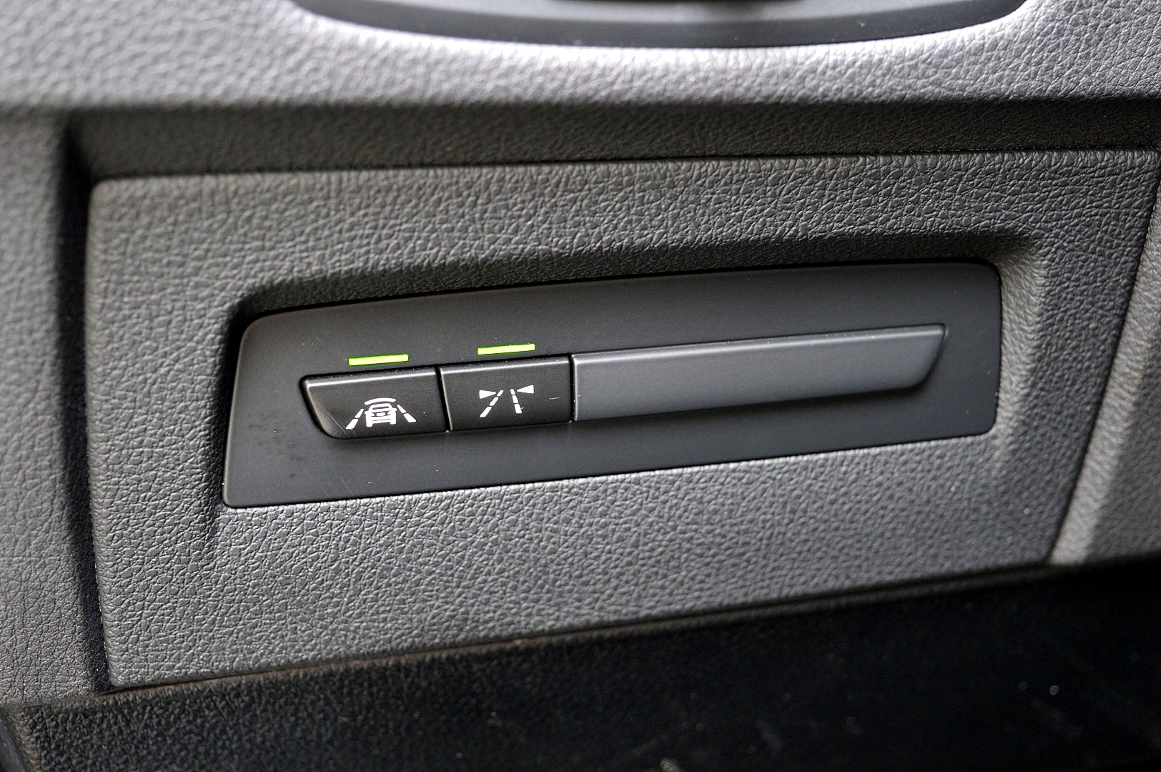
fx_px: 2320
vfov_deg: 18.9
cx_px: 580
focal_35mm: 72
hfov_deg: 28.1
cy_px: 386
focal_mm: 48
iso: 800
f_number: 5.3
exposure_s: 1/20
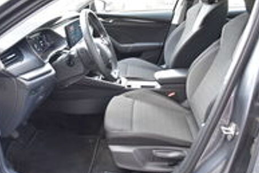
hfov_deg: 60.3
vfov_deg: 42.3
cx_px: 127
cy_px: 89
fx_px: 223
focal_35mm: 31
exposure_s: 1/60
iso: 1000
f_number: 3.5
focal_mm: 20
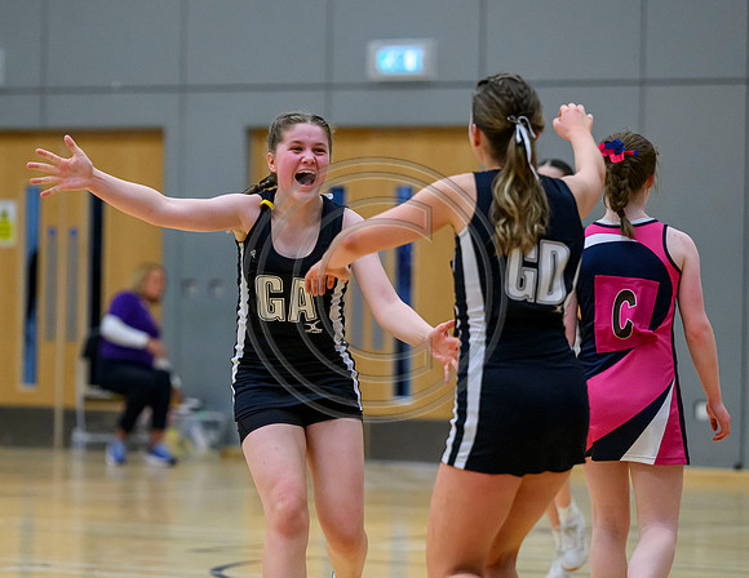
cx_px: 335
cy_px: 280
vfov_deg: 7.2
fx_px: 4585
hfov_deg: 9.3
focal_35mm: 210
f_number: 3.2
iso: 6400
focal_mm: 150
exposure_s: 1/1250
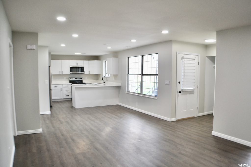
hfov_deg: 57.2
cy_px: 84
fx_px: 230
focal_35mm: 33
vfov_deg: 40.0
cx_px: 126
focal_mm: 22
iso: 400
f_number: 4.5
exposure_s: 1/80
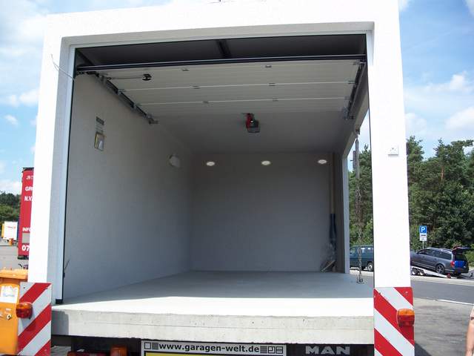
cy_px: 178
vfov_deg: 38.7
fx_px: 507
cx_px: 237
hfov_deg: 50.1
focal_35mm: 37
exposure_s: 1/640
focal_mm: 7.8
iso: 64
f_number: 2.8
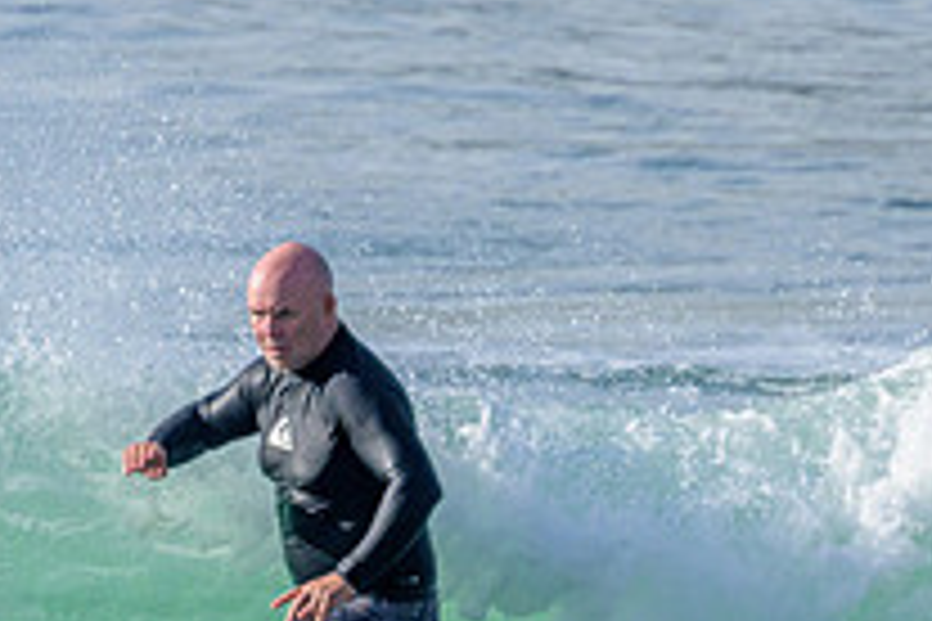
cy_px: 727
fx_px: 58116
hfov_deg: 0.9
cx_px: 419
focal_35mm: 2245
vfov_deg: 0.6
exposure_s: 1/2000
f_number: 11
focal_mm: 800
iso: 900
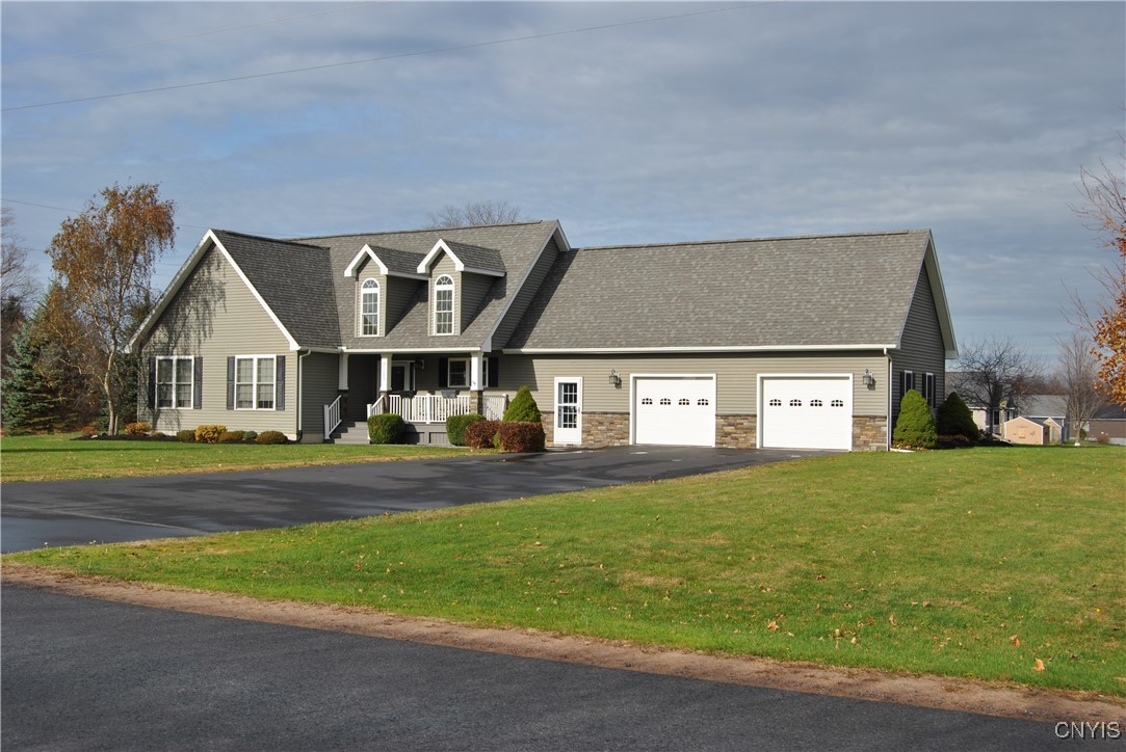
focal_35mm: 39
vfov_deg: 34.3
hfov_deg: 49.5
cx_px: 563
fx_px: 1221
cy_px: 376
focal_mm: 26
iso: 100
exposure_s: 1/320
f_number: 9
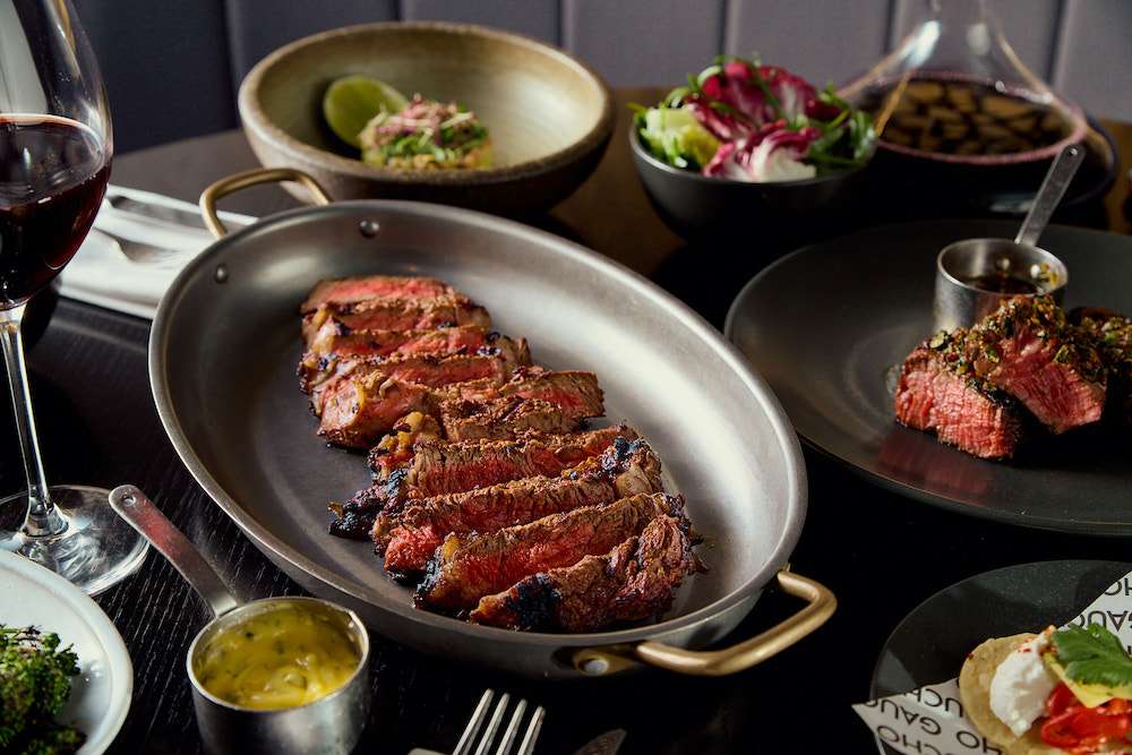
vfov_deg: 23.4
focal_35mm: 58
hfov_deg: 34.5
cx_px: 566
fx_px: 1824
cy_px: 378
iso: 320
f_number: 5.6
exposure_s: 1/125
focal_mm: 58
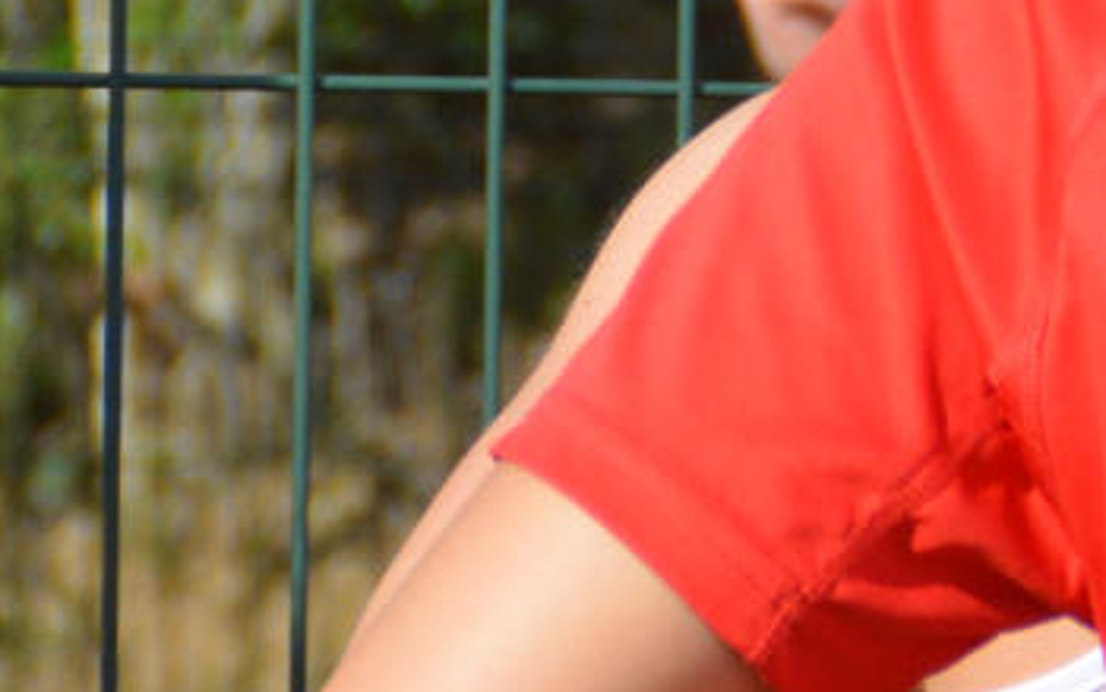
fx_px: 22915
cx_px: 442
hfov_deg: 2.8
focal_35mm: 760
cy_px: -21
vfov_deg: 1.7
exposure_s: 1/1600
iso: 400
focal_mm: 85
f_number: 6.3
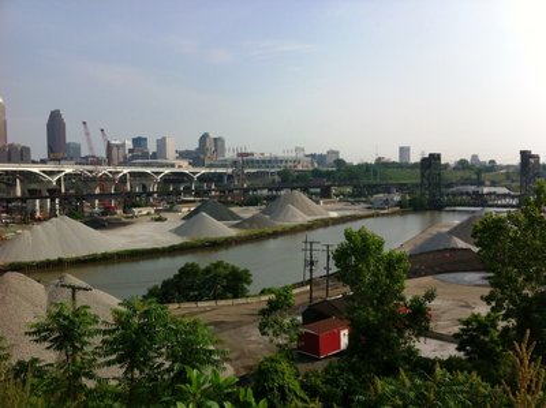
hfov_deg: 52.7
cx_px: 273
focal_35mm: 35
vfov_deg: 40.6
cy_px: 204
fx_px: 551
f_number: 2.8
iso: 80
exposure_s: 1/2011
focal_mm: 3.85
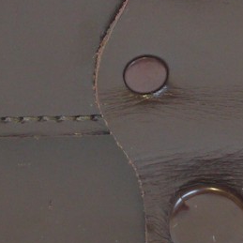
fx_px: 1954
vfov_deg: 7.1
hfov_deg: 7.1
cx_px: 197
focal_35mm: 246
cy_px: 62
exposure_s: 1/15
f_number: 9
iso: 800
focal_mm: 30
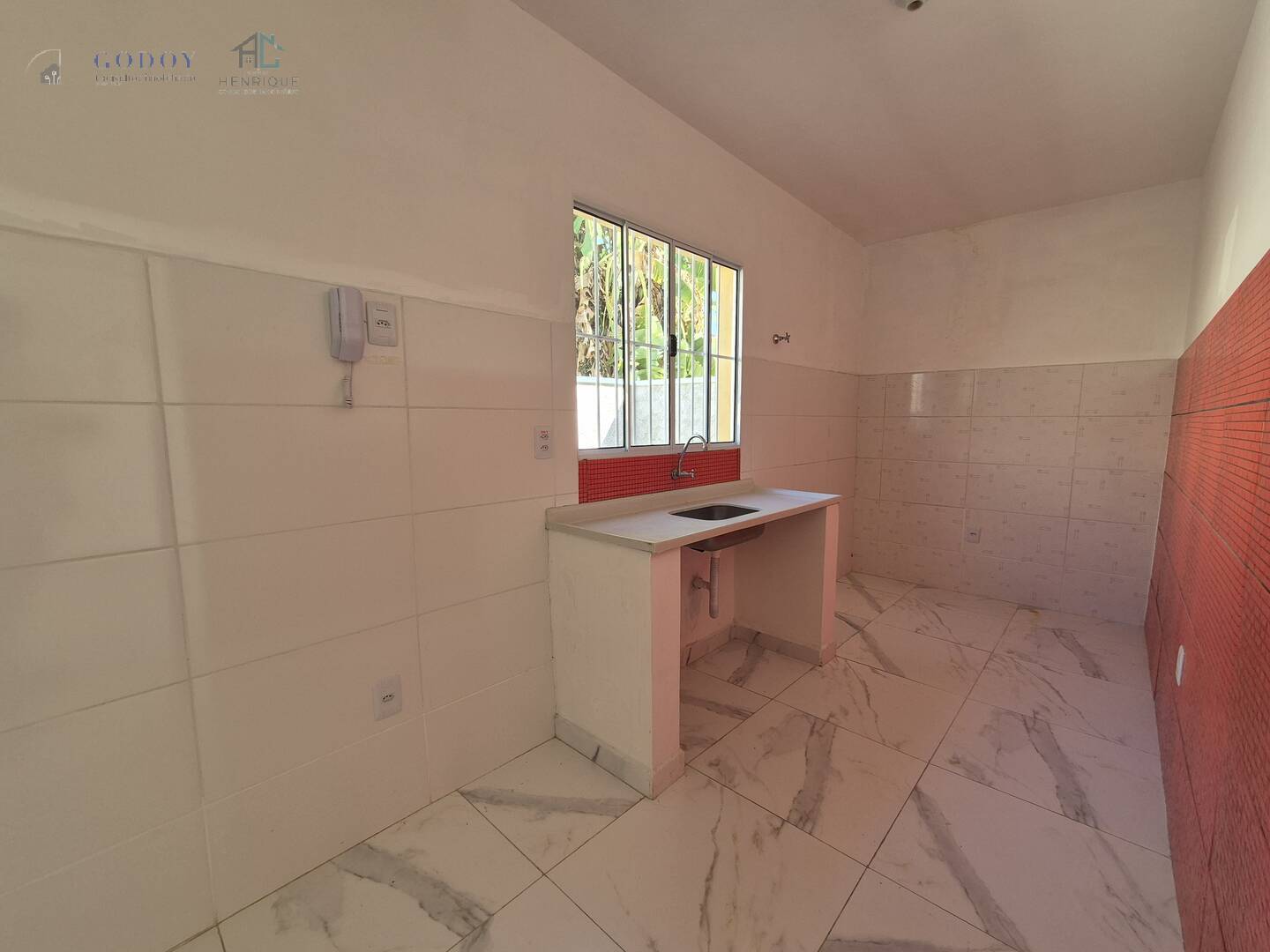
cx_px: 635
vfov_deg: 89.9
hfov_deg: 106.2
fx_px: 477
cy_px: 476
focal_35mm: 13
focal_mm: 2.2
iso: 80
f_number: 2.2
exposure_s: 1/120
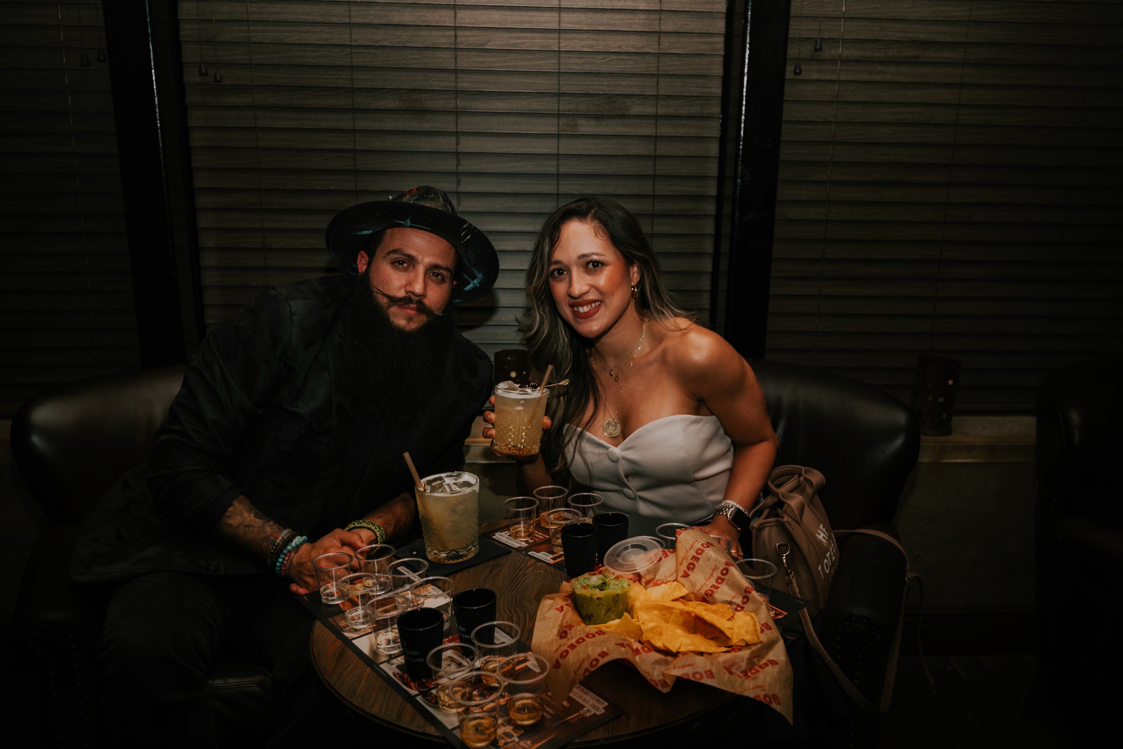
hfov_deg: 65.5
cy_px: 374
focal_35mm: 28
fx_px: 873
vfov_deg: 46.4
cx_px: 562
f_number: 4.5
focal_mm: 28
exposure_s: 1/200
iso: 250
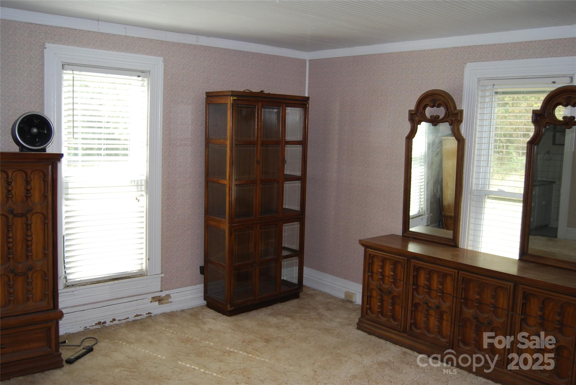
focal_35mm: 33
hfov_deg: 57.2
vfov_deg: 40.1
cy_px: 192
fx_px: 529
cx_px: 288
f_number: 3.8
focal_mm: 22
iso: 200
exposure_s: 1/60
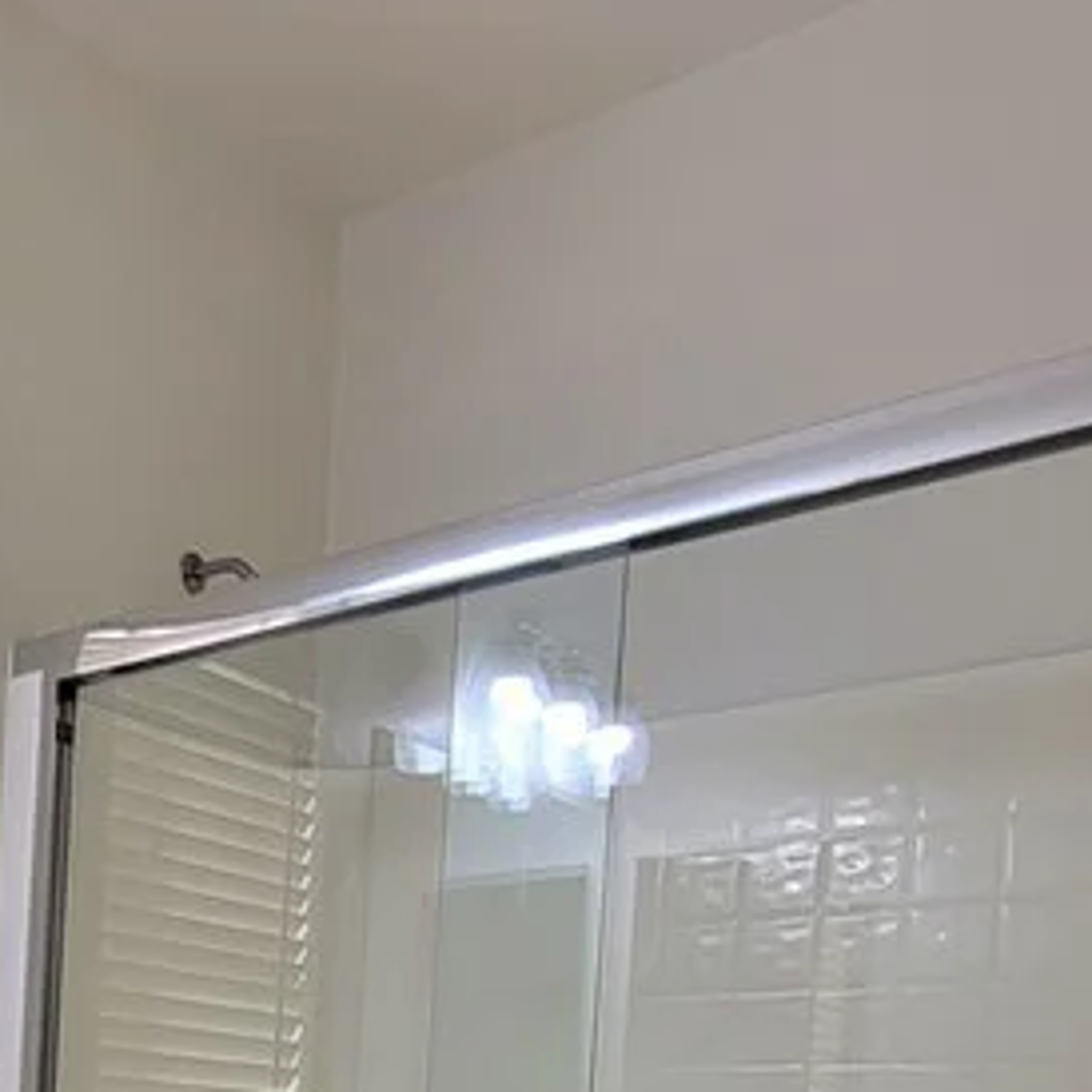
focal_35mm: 43
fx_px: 1535
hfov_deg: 32.4
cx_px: -219
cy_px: 1243
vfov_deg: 33.4
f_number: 2.2
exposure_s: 1/120
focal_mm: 2.2
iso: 80
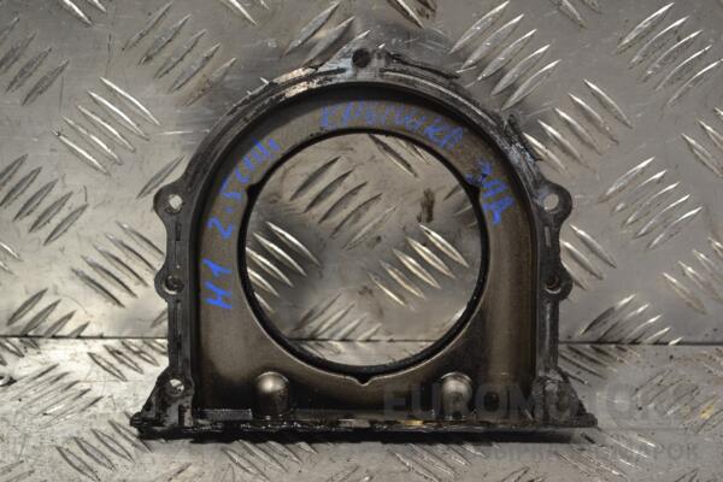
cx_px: 362
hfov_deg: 30.5
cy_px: 241
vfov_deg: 20.6
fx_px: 1325
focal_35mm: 66
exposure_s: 1/60
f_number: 5.3
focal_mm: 44
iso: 400
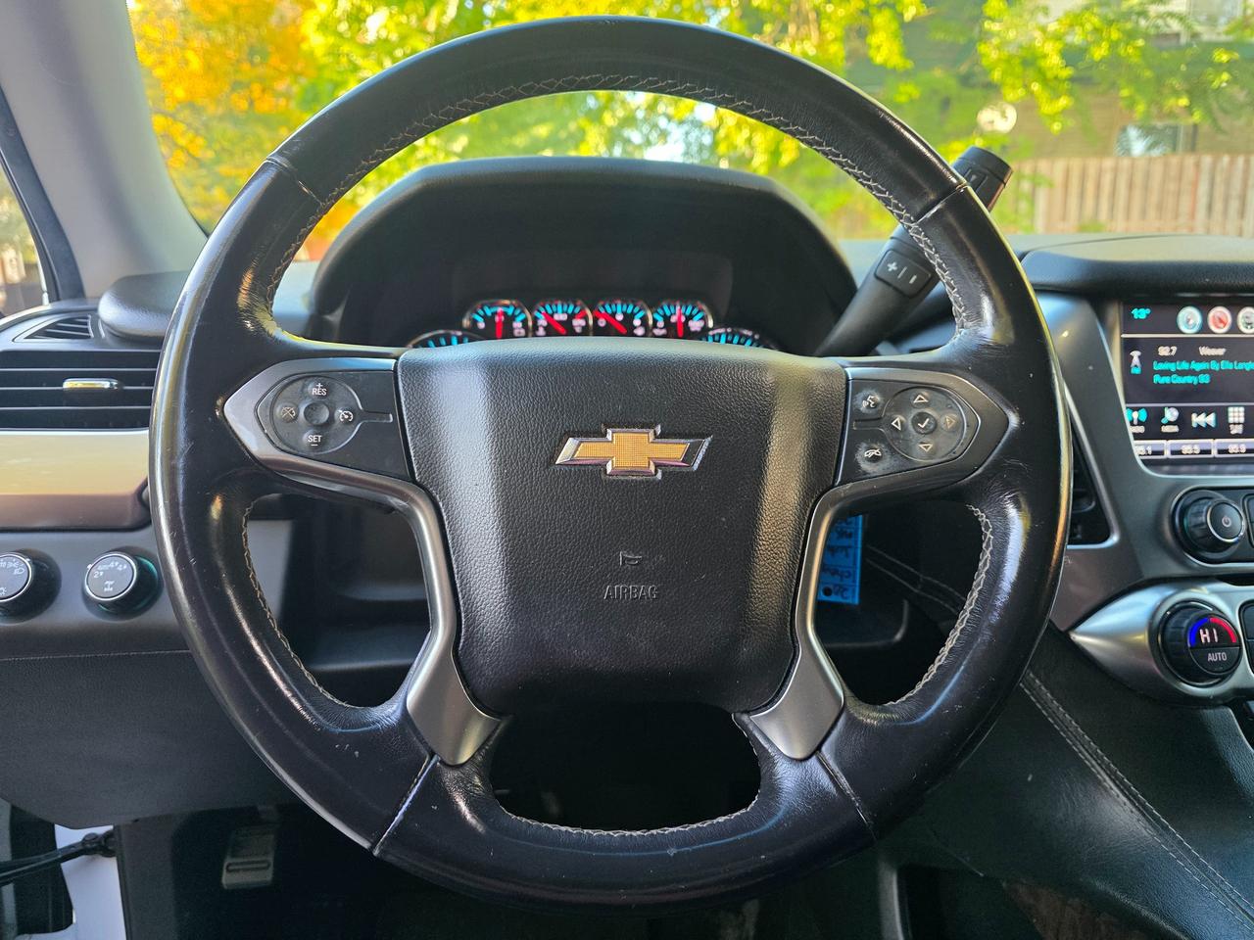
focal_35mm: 23
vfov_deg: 58.9
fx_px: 833
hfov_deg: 73.9
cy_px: 470
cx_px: 627
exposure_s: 1/120
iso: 250
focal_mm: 6.3
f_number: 1.7
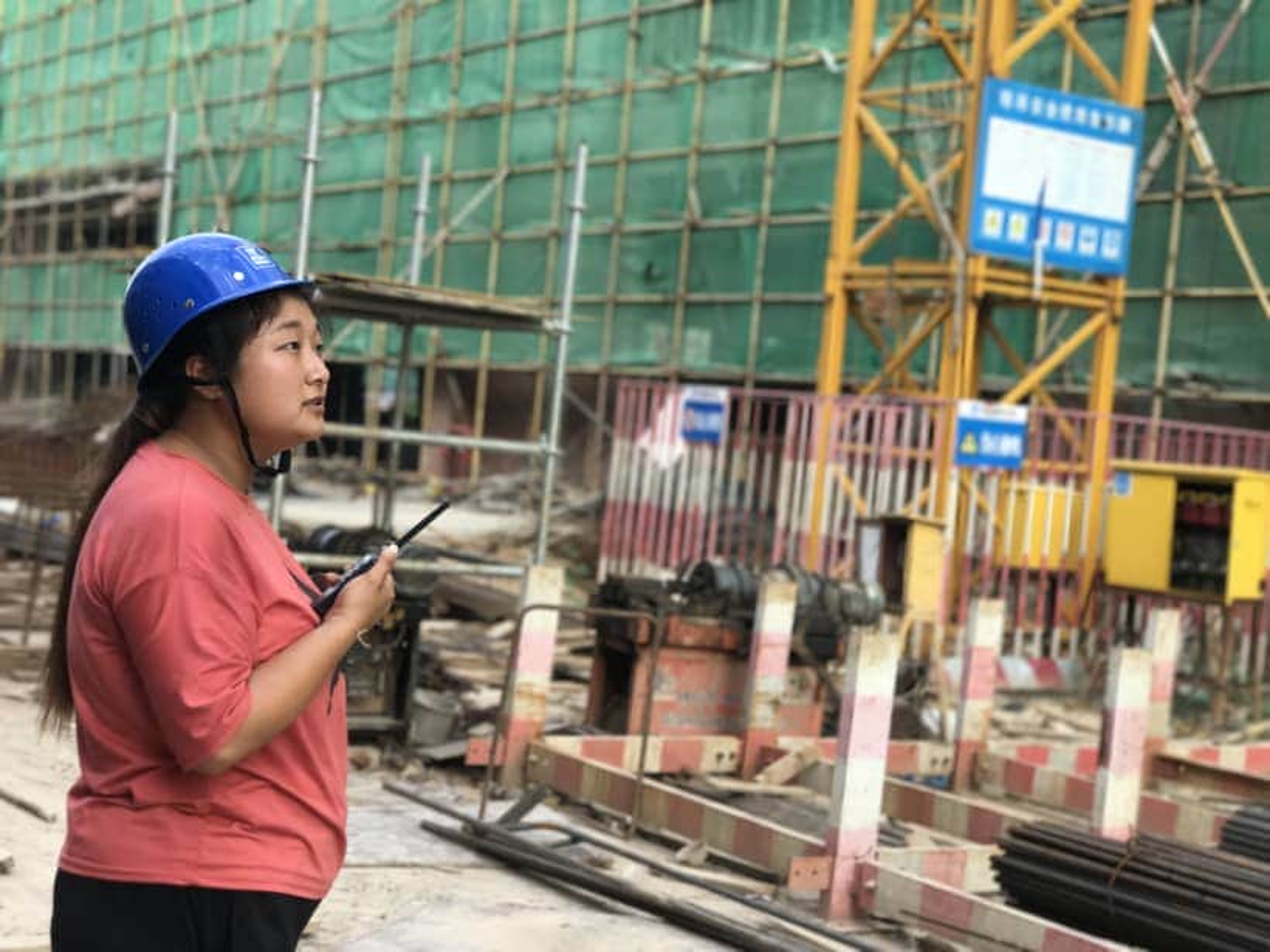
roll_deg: -5.0
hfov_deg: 33.8
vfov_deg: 25.7
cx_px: 635
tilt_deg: -1.7
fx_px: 2091
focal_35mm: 57
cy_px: 476
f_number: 2.8
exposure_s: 1/100
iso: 32
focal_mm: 6.6
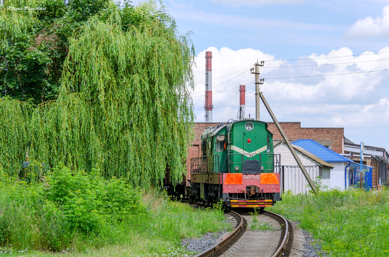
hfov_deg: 20.1
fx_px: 1100
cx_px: 194
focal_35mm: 102
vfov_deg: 13.4
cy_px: 128
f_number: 6.3
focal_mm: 68
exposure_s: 1/500
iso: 125
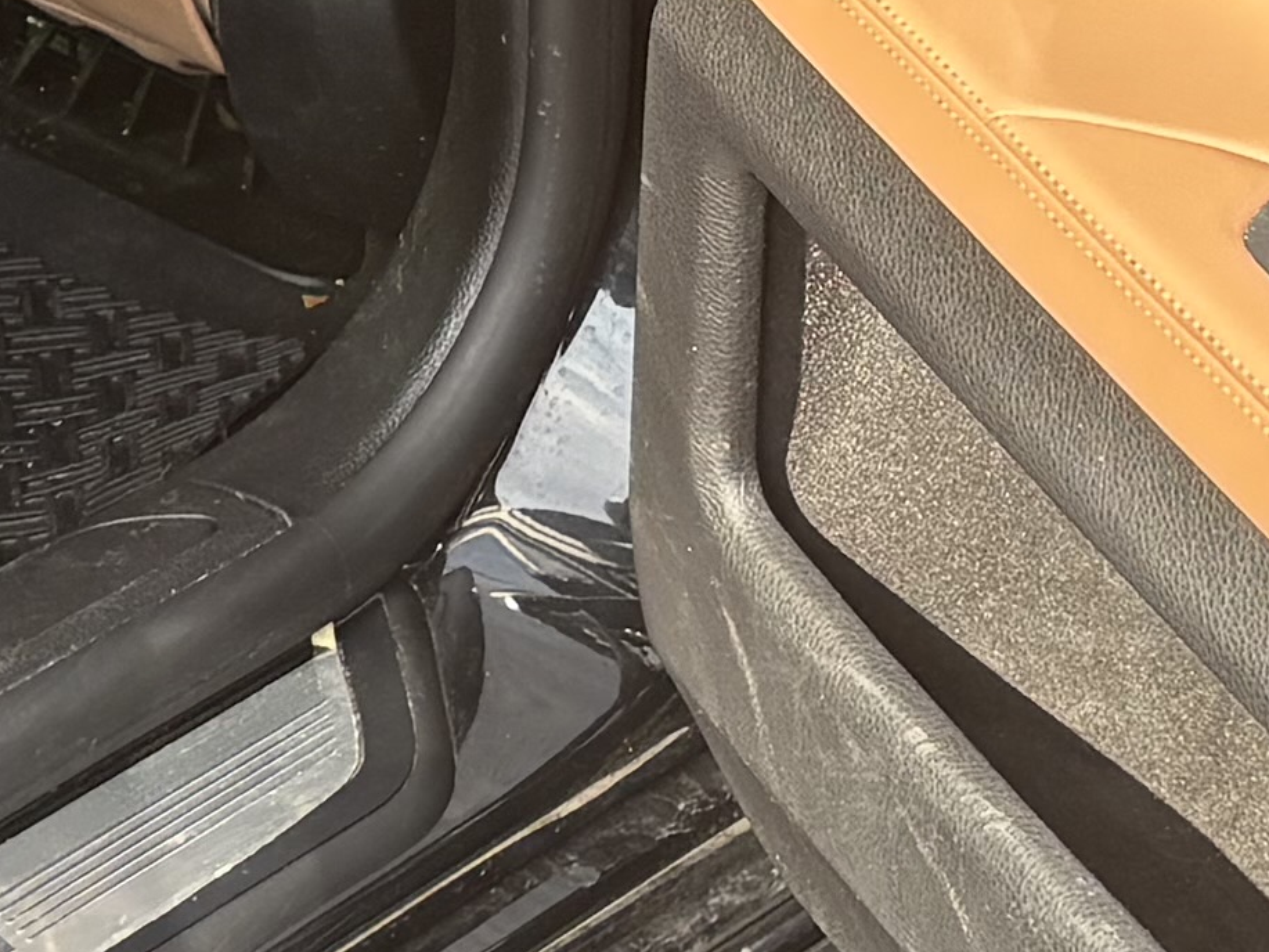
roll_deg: +0.0
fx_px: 5940
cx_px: -596
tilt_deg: -26.8
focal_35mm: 162
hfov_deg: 11.7
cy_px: -372
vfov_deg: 9.0
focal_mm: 5.96
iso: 64
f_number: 1.6
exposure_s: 1/390
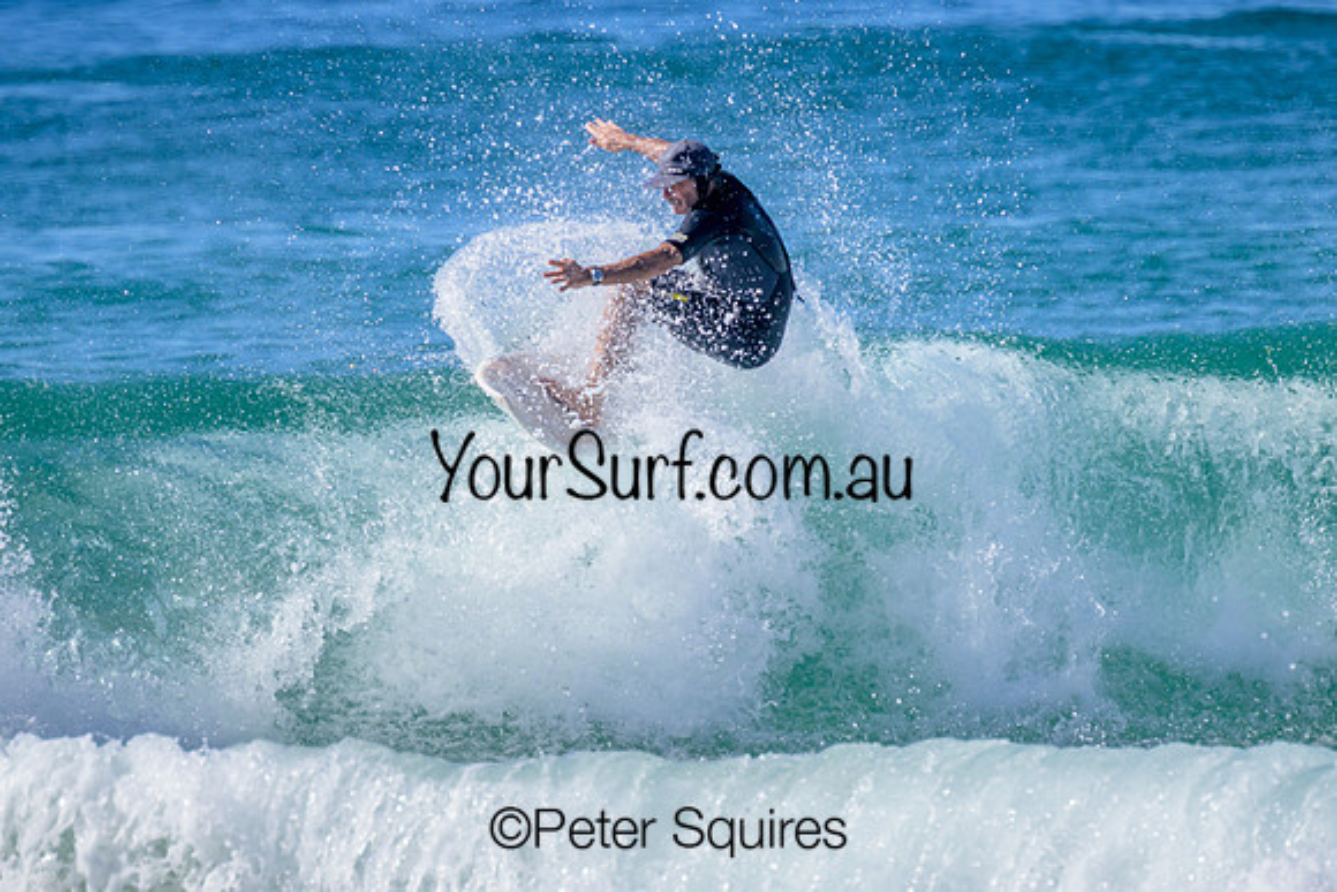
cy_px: 412
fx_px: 40491
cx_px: 707
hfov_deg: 1.9
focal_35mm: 1090
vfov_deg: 1.3
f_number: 11
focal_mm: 800
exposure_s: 1/800
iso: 450
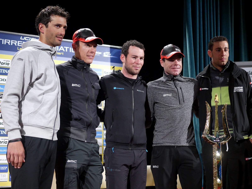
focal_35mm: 40
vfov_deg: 36.0
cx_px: 126
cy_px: 94
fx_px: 291
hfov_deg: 46.8
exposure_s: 1/60
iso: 160
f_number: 1.7
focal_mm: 20
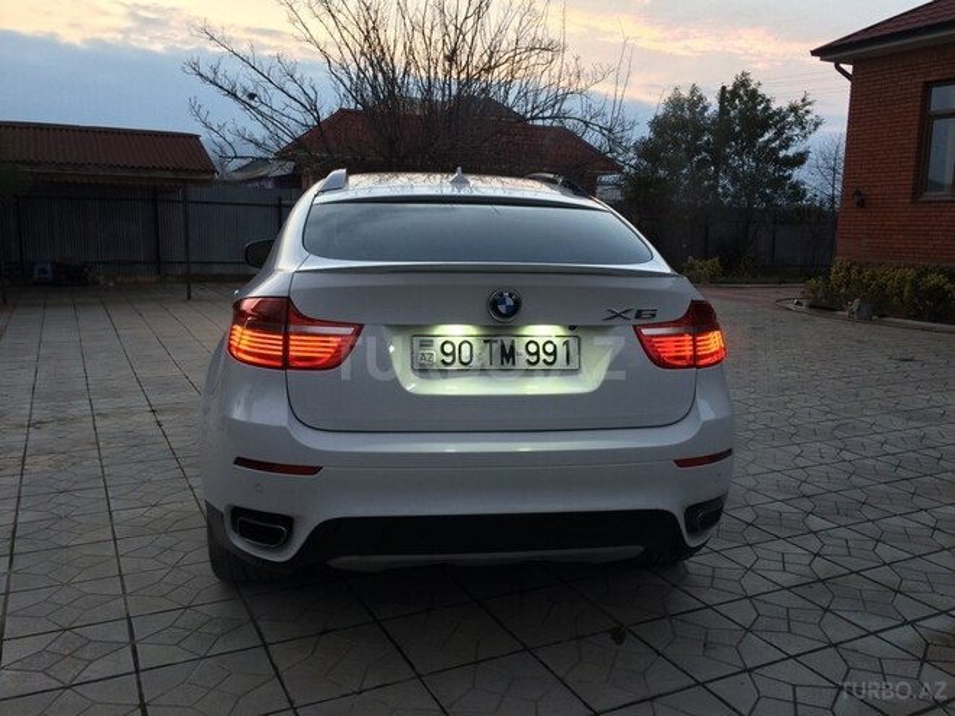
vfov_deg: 48.2
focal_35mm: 29
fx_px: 800
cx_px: 478
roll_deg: -1.7
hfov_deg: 61.7
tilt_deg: -9.4
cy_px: 358
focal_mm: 4.15
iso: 50
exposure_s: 1/50
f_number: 2.2
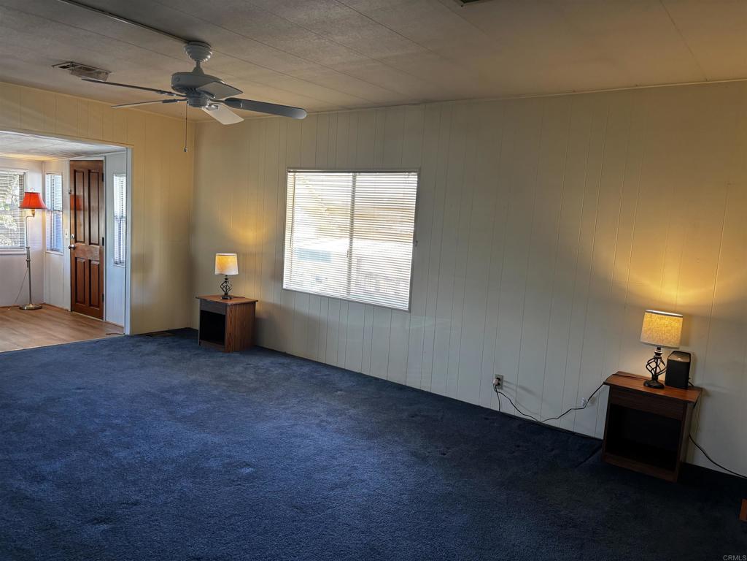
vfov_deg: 53.1
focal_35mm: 26
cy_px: 280
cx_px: 374
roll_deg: -3.2
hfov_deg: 67.3
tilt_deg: -7.7
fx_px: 561
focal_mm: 5.96
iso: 160
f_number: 1.6
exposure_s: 1/60
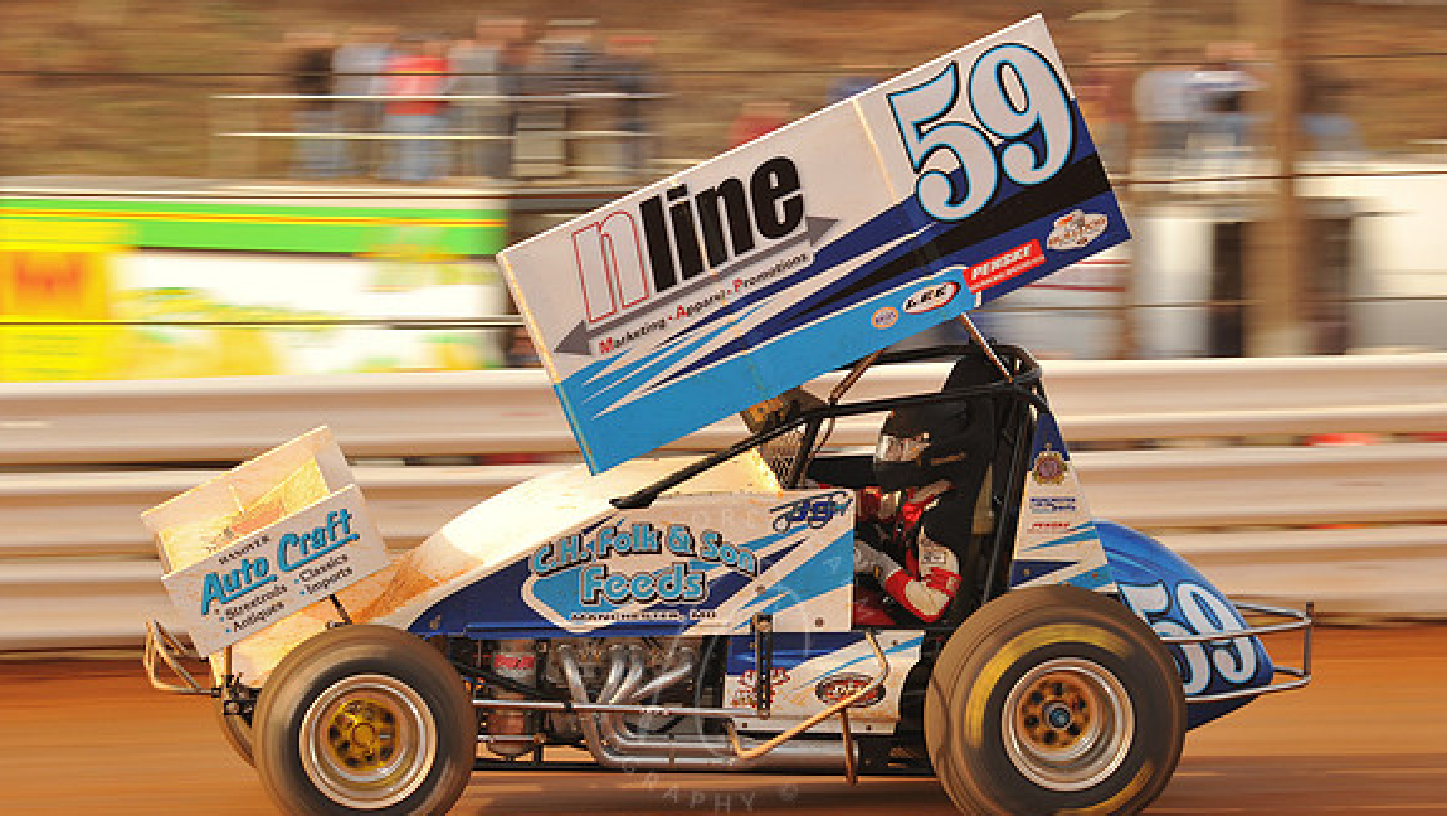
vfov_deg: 7.9
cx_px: 727
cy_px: 428
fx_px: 5873
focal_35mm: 153
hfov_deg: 14.0
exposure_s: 1/320
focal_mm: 145
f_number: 10
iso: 400
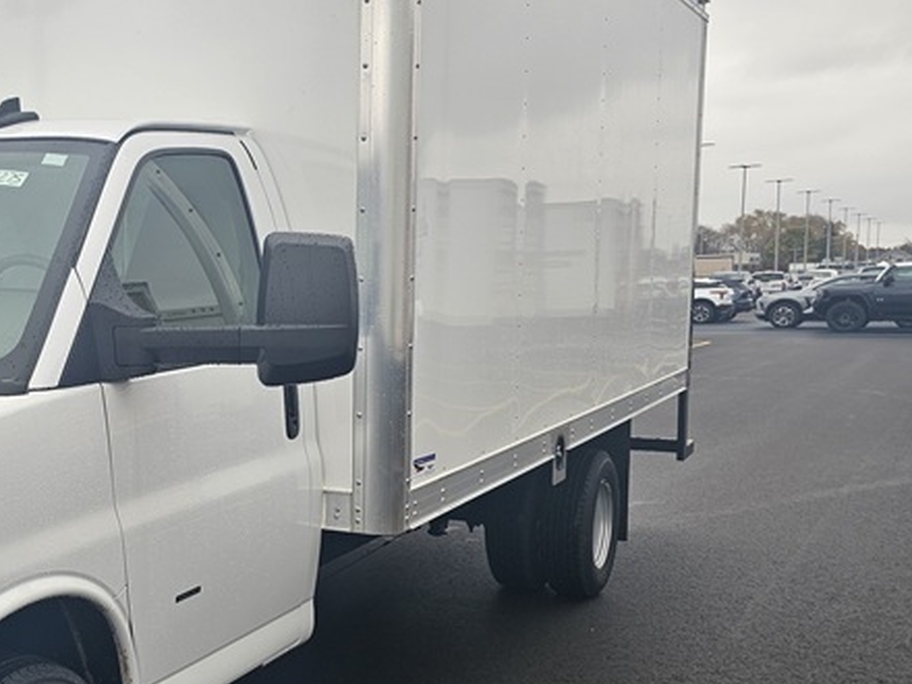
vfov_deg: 31.4
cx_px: 21
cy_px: 433
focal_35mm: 46
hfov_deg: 37.3
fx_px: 1212
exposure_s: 1/120
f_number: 1.7
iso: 16
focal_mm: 6.3
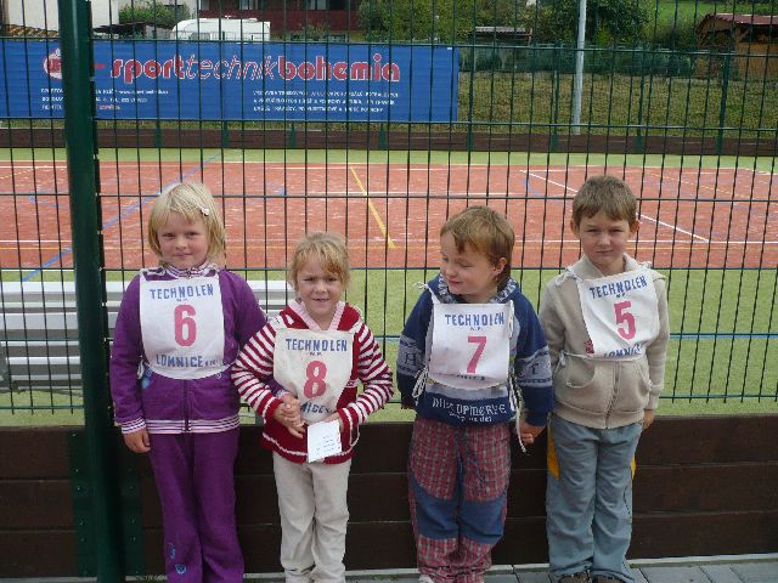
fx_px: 787
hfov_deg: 52.6
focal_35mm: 35
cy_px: 292
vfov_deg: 40.7
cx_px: 389
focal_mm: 5.8
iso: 100
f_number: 2.8
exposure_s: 1/500
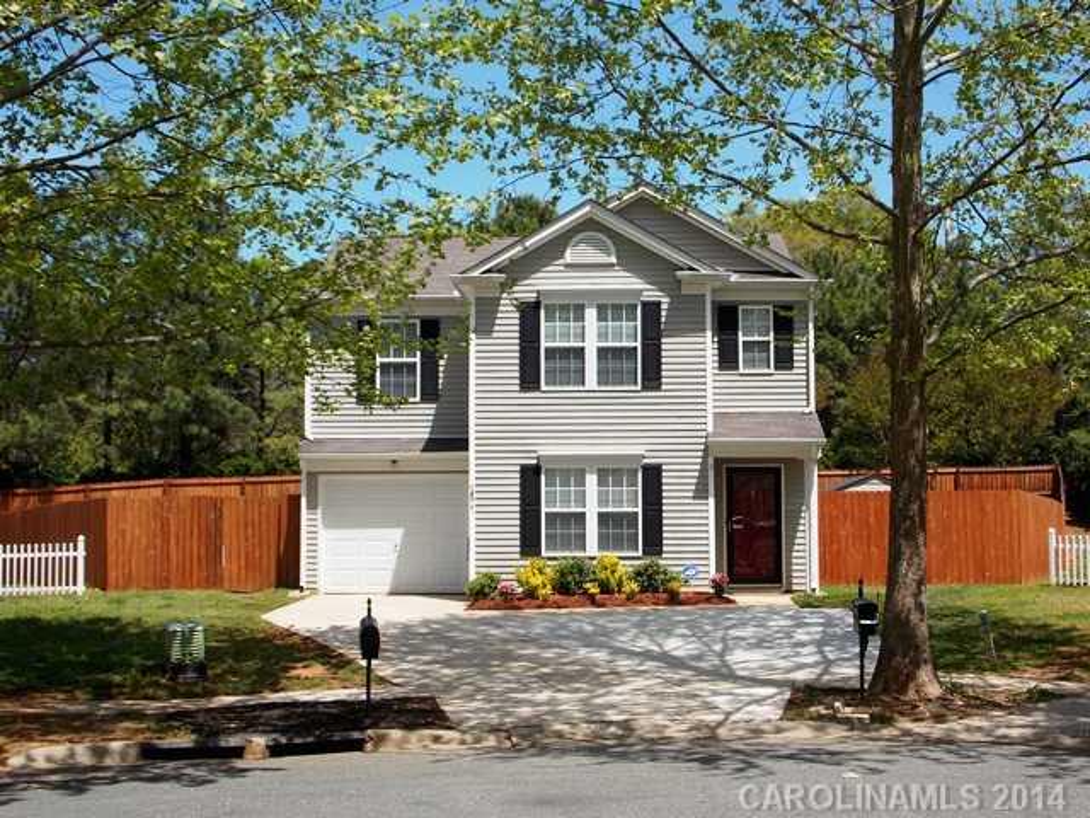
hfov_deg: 41.2
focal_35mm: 46
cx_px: 545
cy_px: 409
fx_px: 1448
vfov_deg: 31.5
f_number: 3.7
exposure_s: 1/800
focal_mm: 8.1
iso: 80
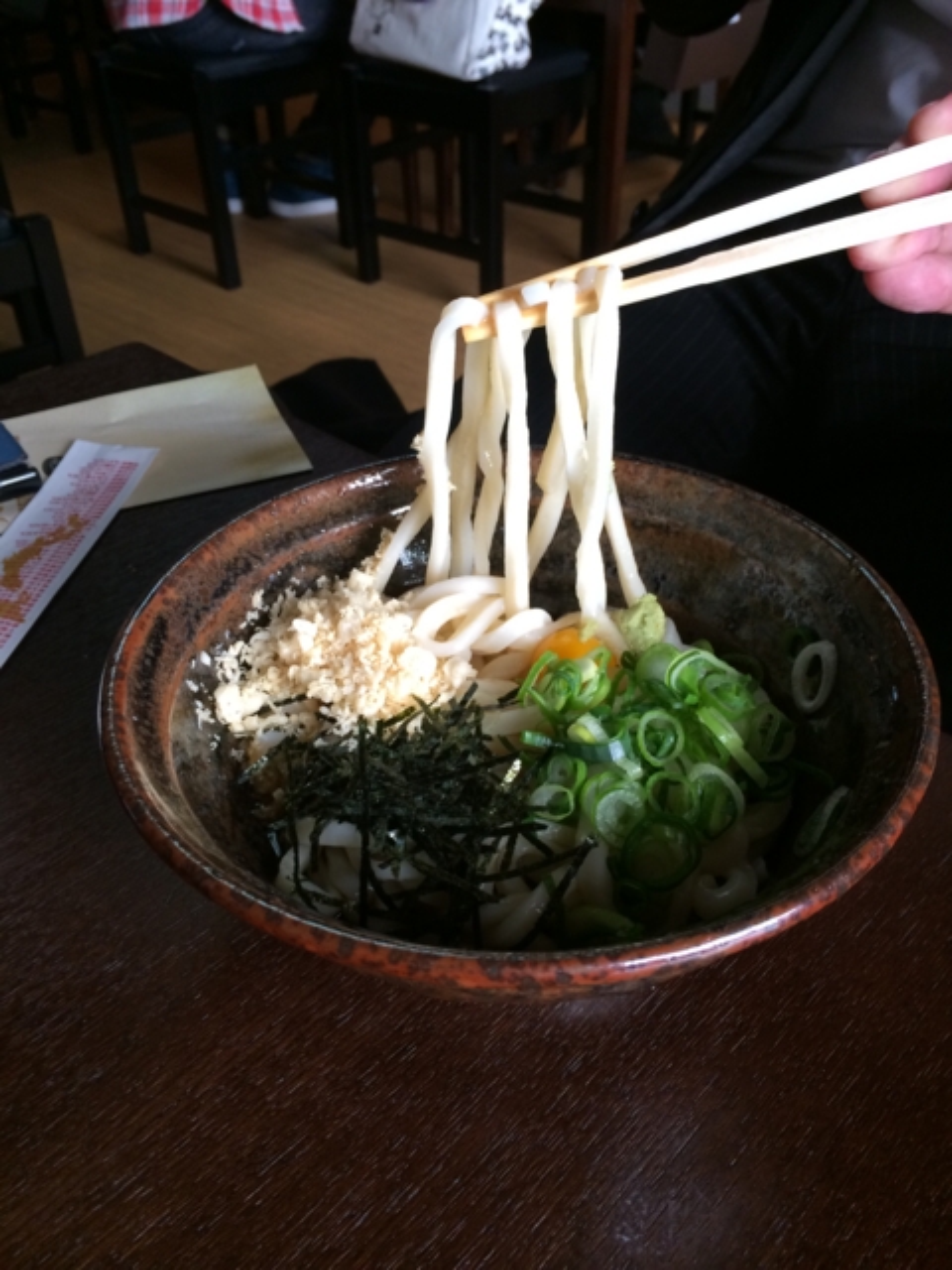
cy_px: 635
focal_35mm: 30
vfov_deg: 60.0
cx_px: 476
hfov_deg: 46.8
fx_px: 1100
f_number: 2.2
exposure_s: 1/30
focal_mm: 4.12
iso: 125
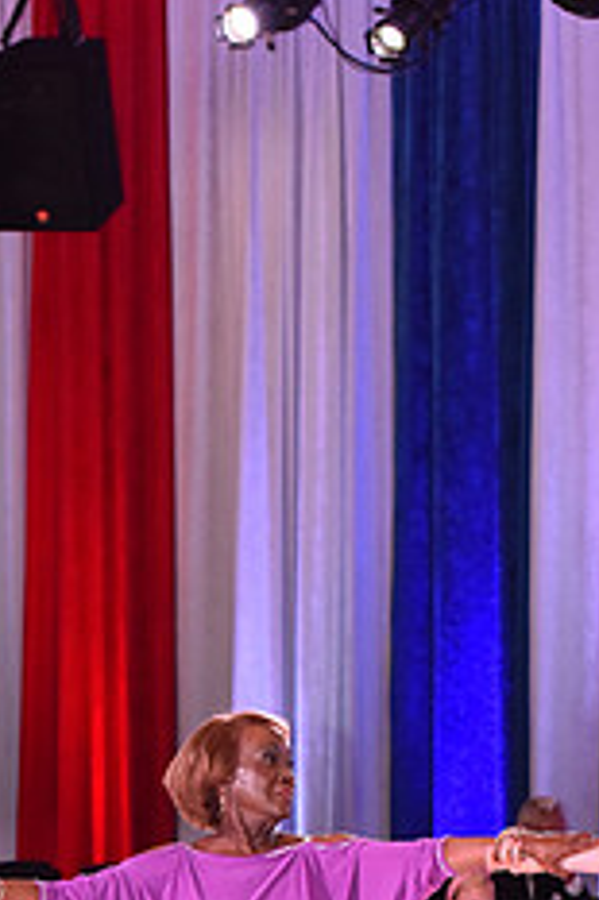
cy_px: 1043
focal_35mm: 244
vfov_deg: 8.4
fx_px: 6098
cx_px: 528
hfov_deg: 5.6
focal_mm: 98
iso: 2500
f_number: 5.6
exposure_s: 1/250
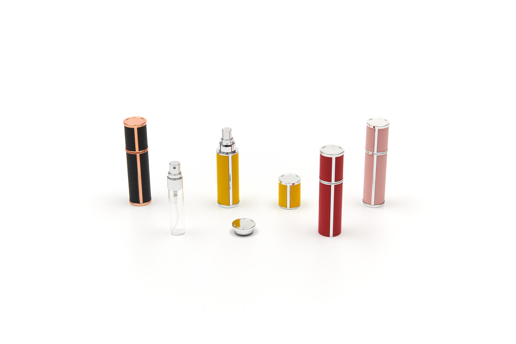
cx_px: 258
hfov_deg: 28.8
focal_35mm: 70
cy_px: 172
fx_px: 1003
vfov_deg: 19.5
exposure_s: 1/160
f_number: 13
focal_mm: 70
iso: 640
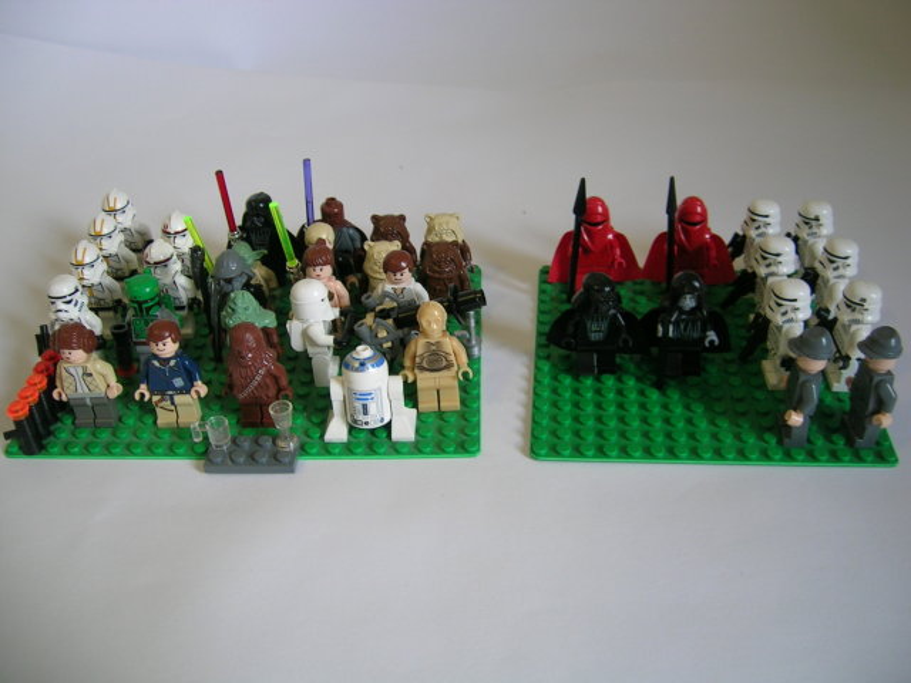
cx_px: 456
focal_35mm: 35
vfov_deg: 40.7
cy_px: 342
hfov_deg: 52.6
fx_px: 921
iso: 50
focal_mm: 5.4
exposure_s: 1/19.5
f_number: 2.8
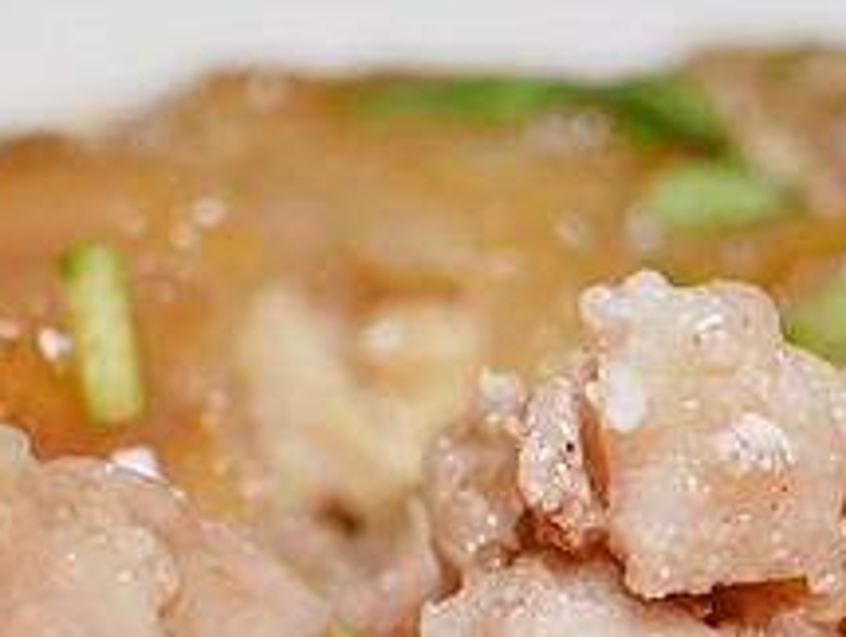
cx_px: 468
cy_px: 773
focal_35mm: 130
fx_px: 3182
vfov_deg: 11.2
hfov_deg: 15.1
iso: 200
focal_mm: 14
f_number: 2.5
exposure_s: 1/125
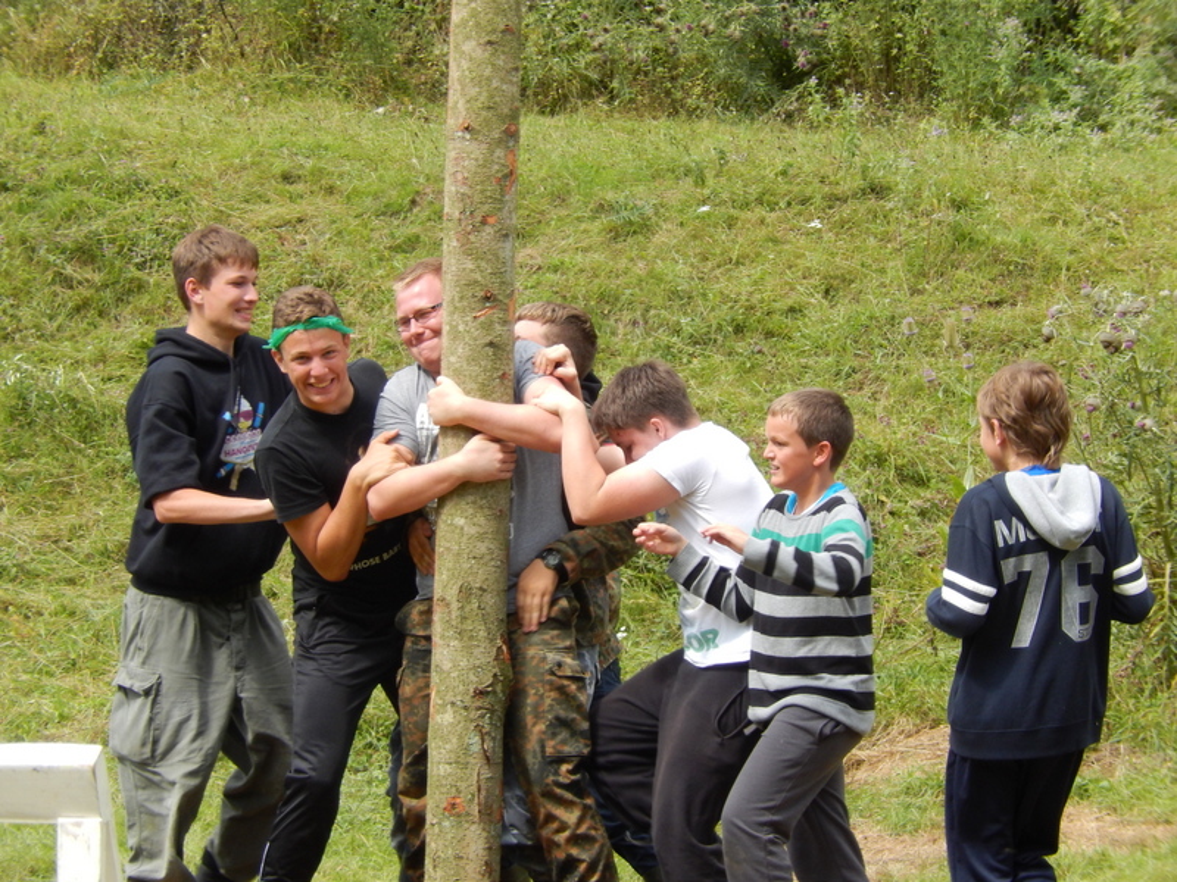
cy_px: 441
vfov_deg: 8.8
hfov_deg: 11.7
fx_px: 5746
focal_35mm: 169
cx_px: 588
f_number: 5.7
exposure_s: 1/250
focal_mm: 30.3
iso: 180
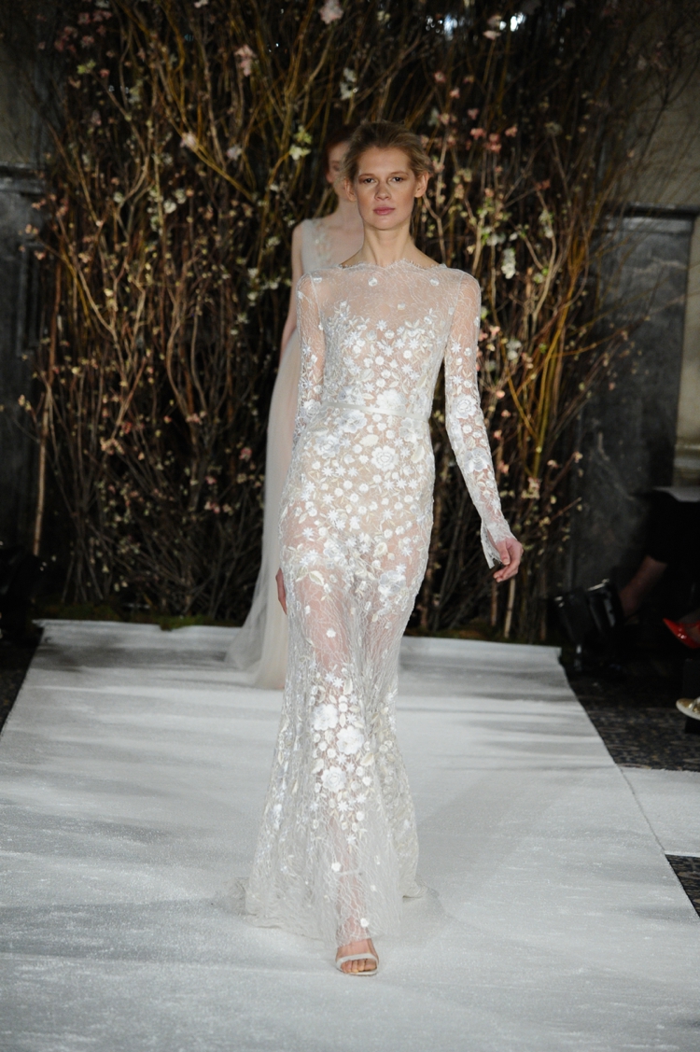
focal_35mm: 180
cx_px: 350
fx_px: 5256
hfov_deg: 7.6
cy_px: 526
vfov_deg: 11.4
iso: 3200
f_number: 5.6
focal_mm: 180
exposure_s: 1/400
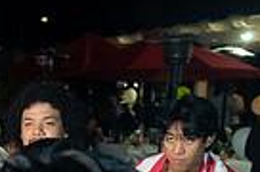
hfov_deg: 16.7
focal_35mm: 107
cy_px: 286
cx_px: -170
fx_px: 771
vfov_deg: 11.9
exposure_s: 1/160
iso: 1000
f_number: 2.8
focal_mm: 25
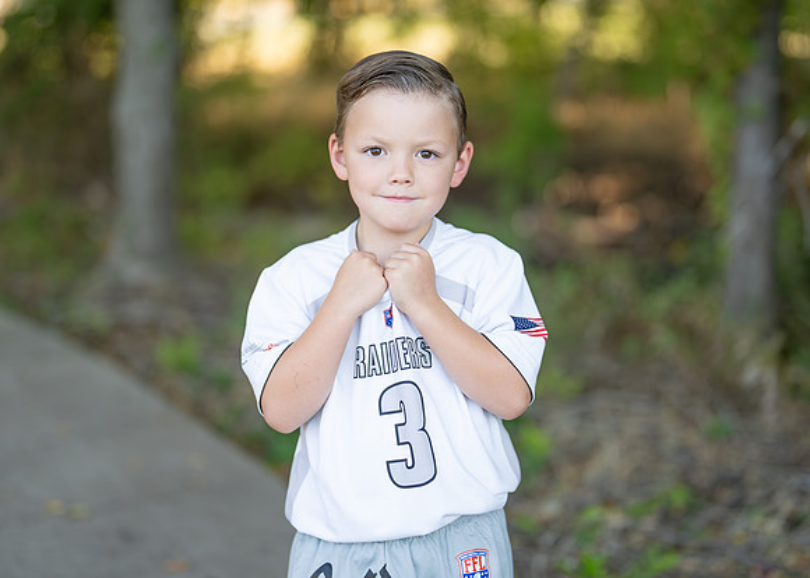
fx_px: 1563
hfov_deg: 29.1
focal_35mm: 68
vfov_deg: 20.9
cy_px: 261
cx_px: 406
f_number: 1.2
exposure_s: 1/1600
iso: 200
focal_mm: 50
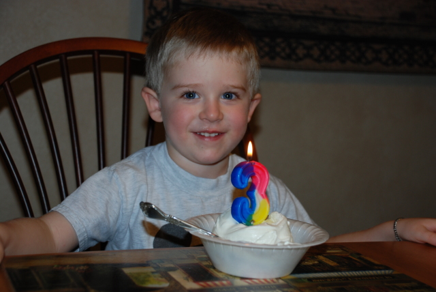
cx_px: 218
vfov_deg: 22.7
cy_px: 146
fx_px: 727
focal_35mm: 60
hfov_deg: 33.4
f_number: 4.5
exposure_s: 1/60
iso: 200
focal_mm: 40
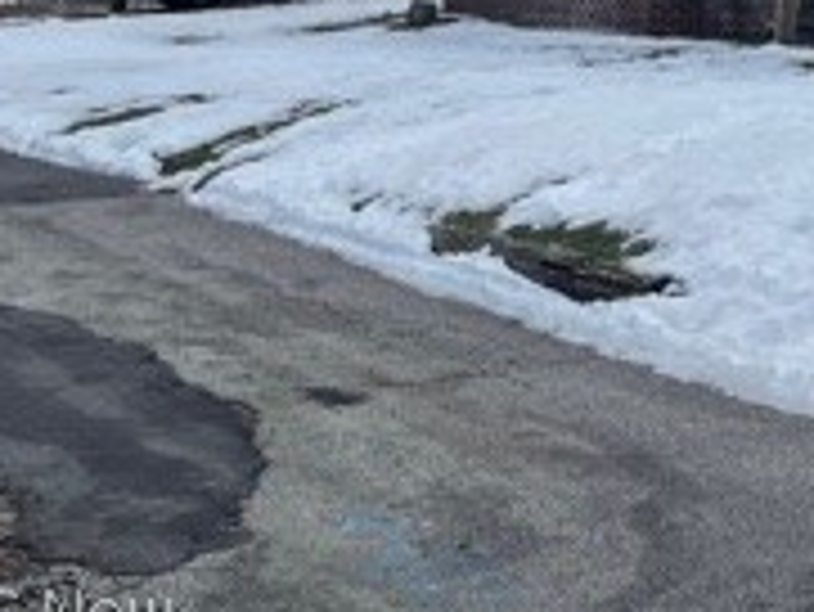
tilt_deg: +10.8
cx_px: 1322
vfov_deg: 14.5
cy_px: -418
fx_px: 2165
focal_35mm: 92
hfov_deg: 18.2
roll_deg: +0.0
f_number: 1.6
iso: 32
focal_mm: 5.1
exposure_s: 1/1020
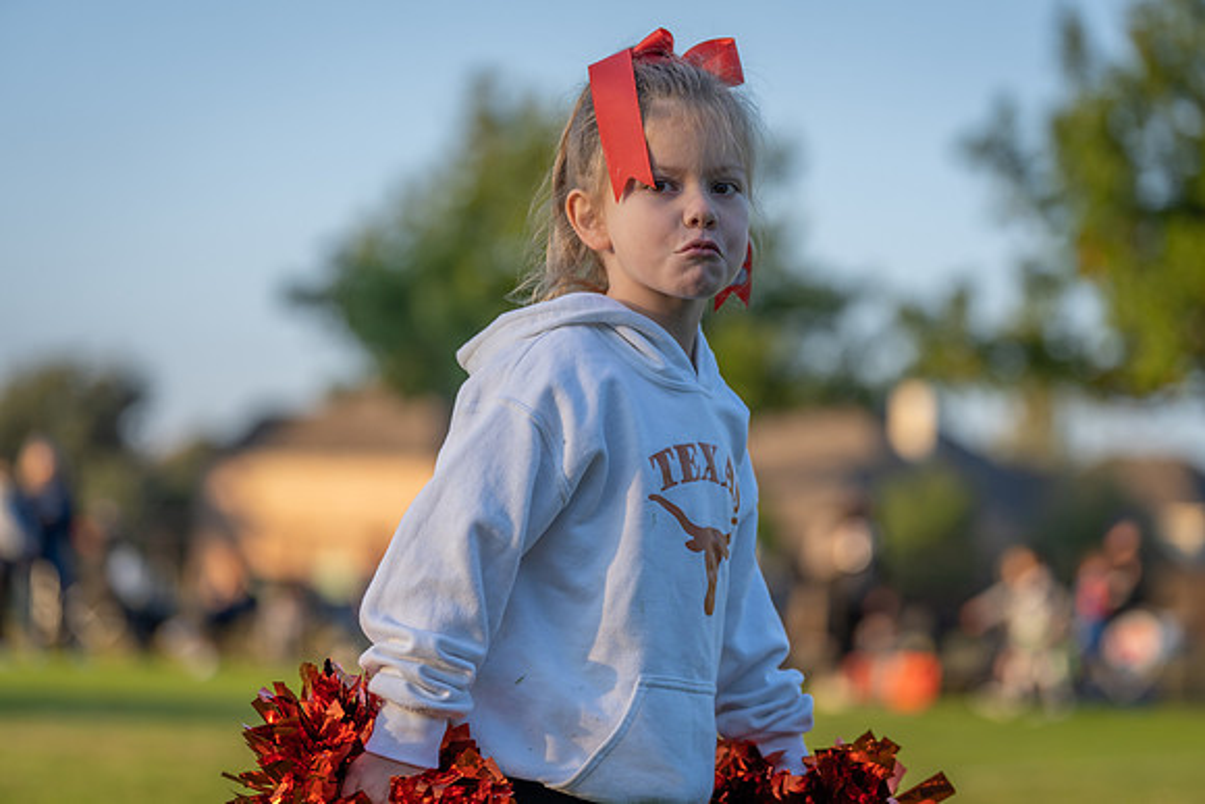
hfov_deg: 18.9
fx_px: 3616
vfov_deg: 12.7
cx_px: 602
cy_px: 402
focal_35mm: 108
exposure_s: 1/640
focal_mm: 108
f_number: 2.8
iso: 100
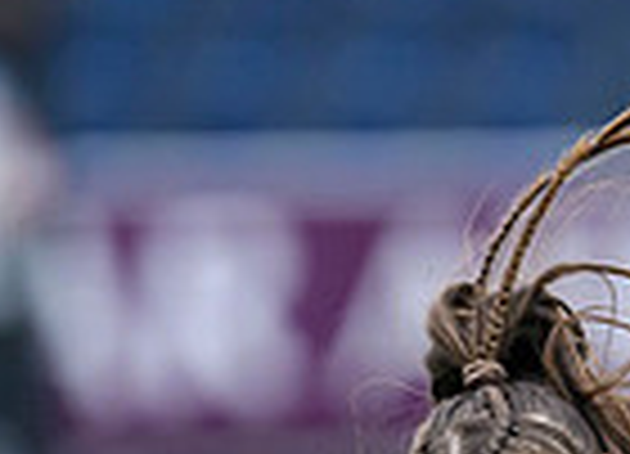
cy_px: 898
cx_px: 882
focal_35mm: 1976
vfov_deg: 0.7
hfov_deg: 1.0
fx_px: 35475
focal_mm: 400
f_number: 3.2
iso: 1600
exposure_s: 1/1600
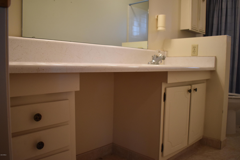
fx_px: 200
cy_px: 80
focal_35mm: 30
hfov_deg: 61.9
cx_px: 120
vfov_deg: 43.6
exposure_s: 1/125
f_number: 3.8
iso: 800
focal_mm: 20
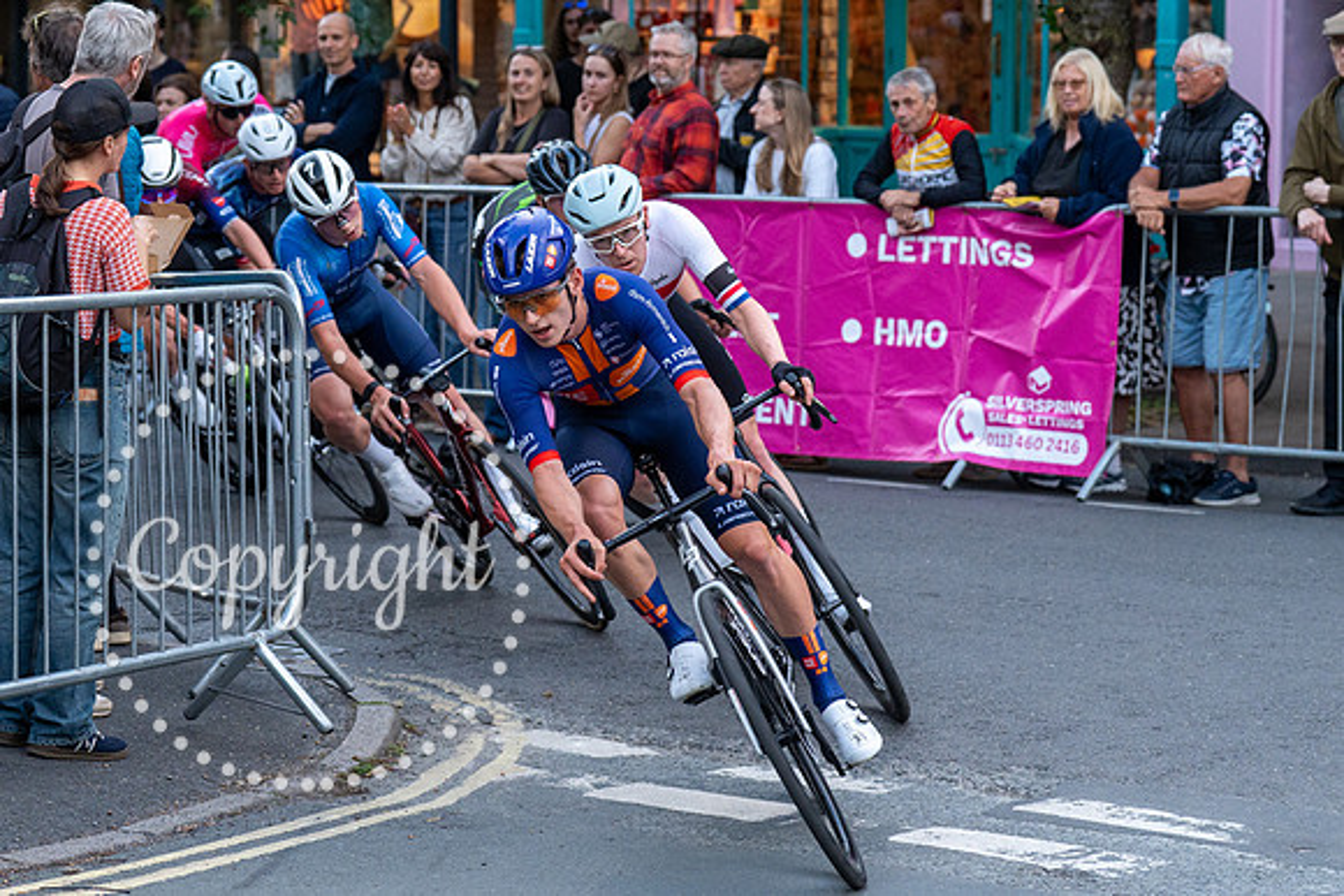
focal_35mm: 108
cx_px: 522
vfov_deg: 12.6
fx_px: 4041
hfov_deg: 18.9
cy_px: 309
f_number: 3.5
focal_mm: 75
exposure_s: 1/800
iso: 2000
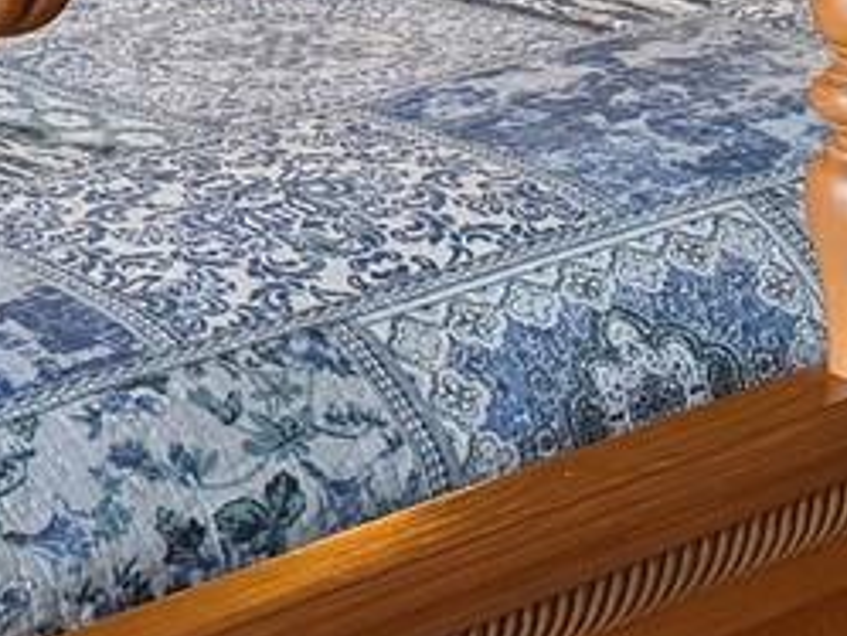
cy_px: -449
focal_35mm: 154
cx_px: -238
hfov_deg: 12.4
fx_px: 3770
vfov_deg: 9.3
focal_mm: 6.76
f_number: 1.78
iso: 400
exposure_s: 1/60
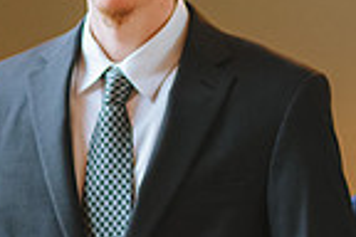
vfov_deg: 4.0
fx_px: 3392
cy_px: 90
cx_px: 502
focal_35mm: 343
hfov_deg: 6.0
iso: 3200
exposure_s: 1/200
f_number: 2
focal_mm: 85
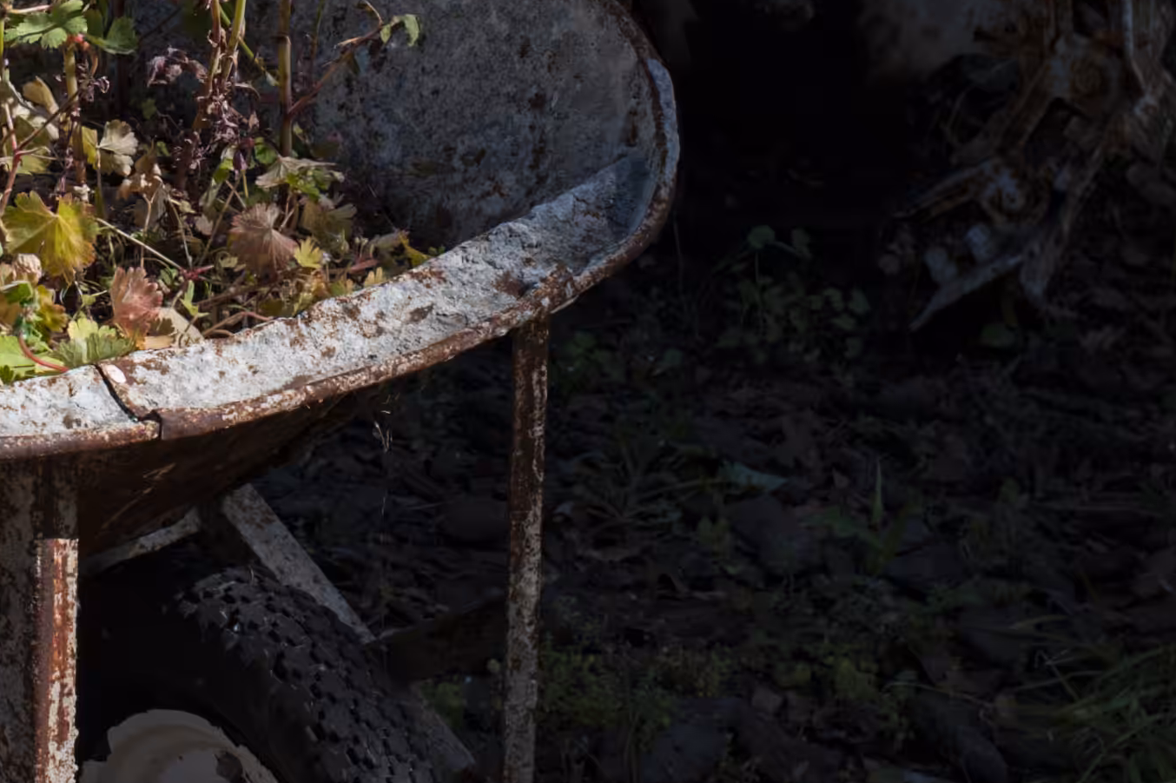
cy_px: 65
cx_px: 87
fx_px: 3591
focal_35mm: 110
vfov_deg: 12.3
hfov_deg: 18.3
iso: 200
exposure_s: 1/400
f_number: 8
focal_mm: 35
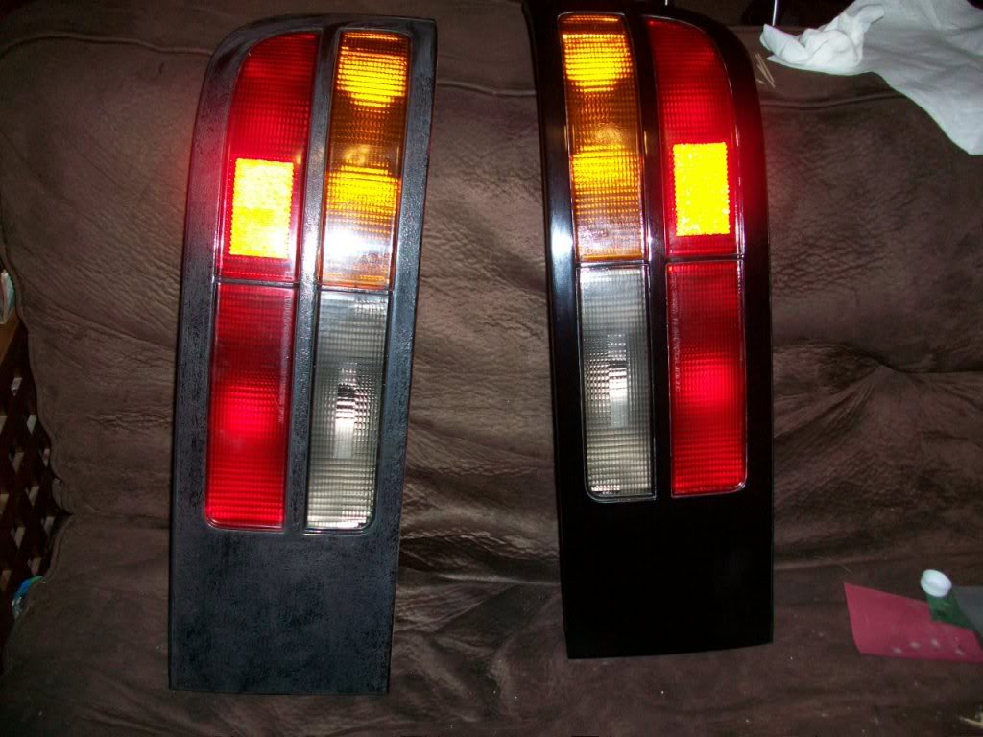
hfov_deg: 56.8
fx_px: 909
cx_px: 492
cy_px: 368
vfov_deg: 44.2
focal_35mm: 32
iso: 120
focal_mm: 5.7
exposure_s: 1/60
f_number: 2.8
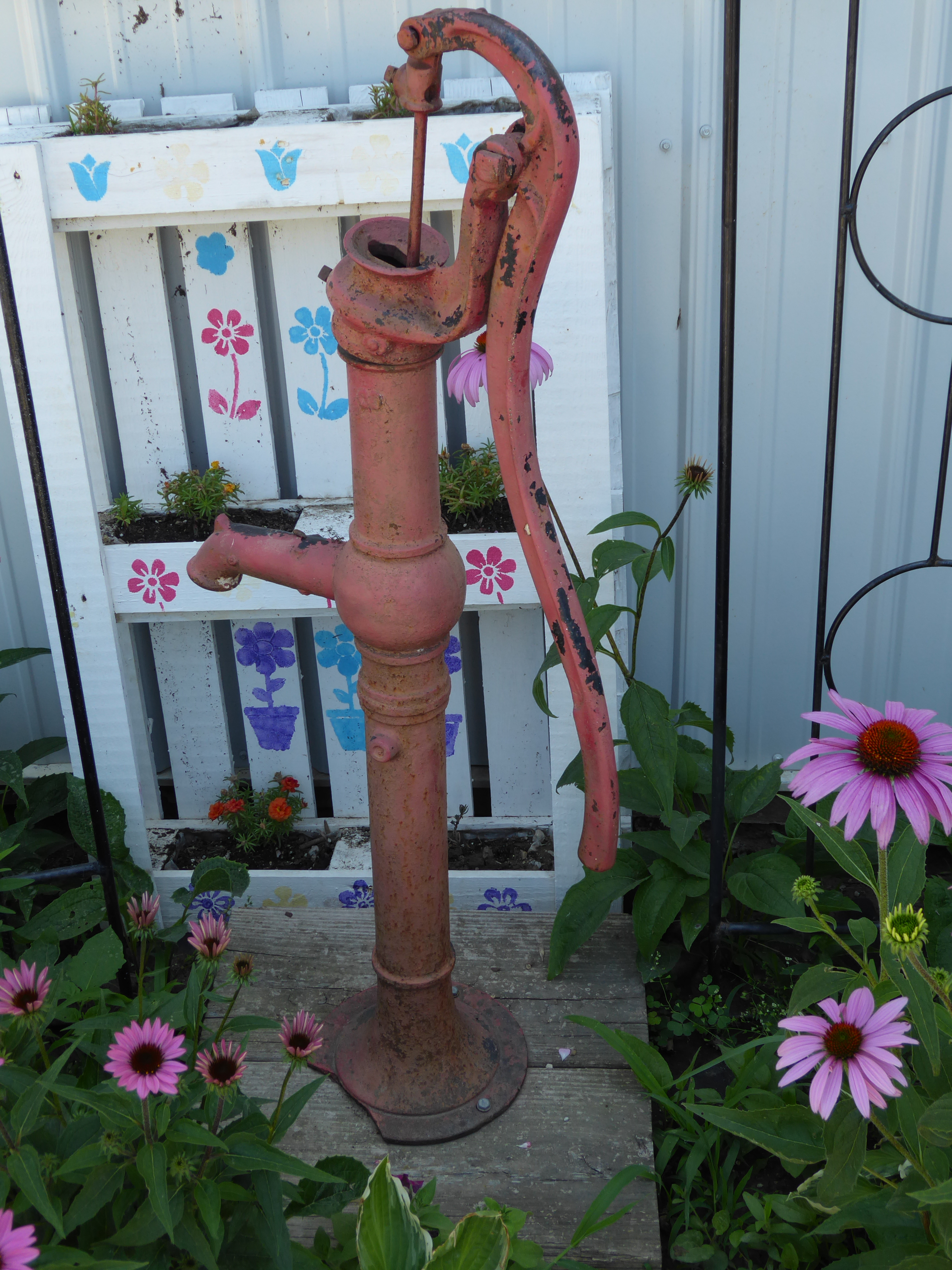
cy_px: 635
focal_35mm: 47
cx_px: 476
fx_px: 1723
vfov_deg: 40.4
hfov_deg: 30.9
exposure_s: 1/100
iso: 80
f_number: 4.5
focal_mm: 8.4
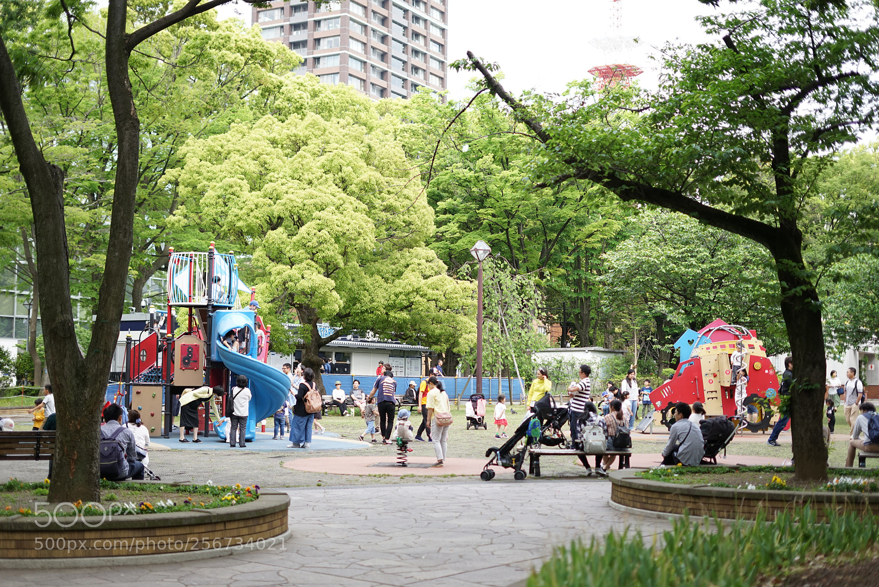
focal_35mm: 50
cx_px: 440
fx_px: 1221
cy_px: 294
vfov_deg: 27.0
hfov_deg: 39.6
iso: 250
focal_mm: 50
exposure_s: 1/1250
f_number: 2
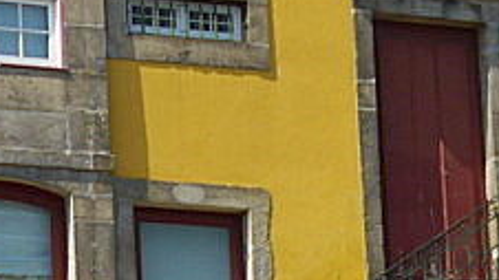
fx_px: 3757
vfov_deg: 4.1
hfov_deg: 7.6
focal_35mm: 284
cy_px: 798
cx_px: 252
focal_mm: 23
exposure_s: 1/200
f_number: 8
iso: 100
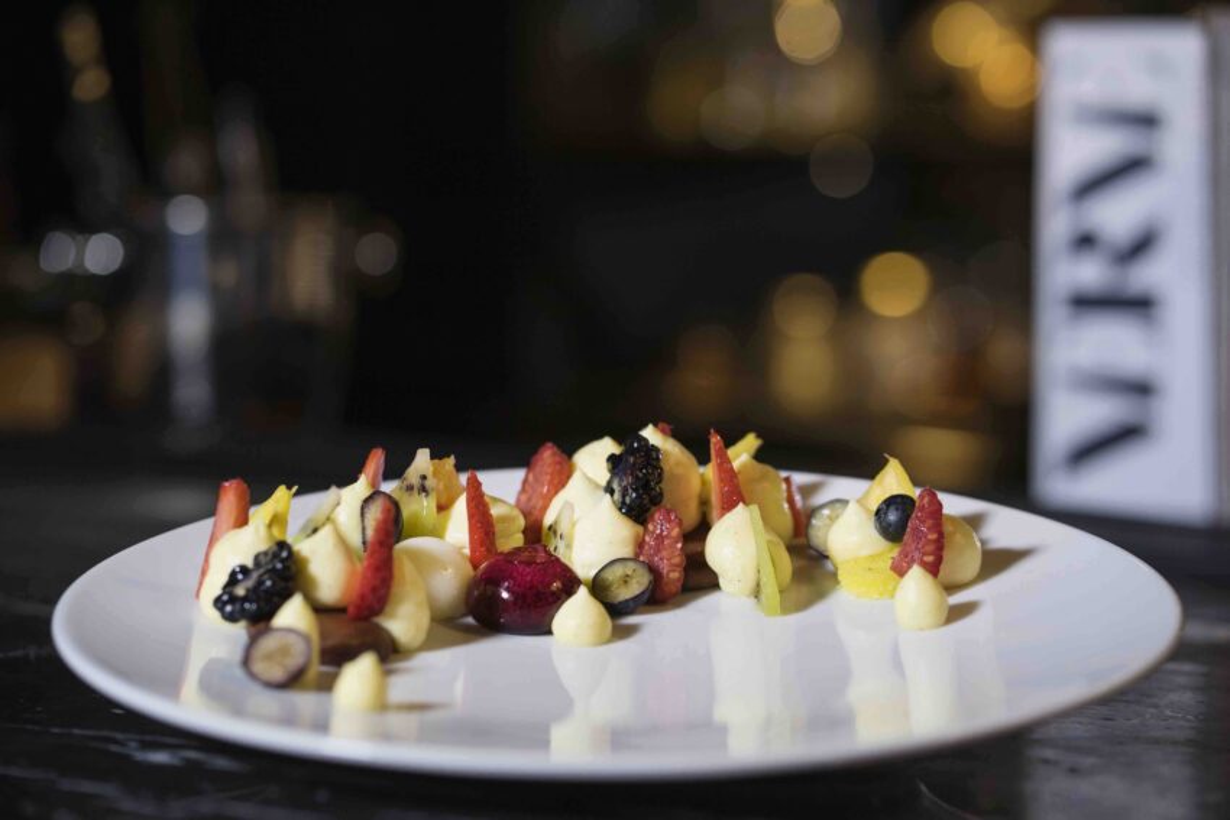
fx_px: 2904
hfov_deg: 23.9
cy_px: 410
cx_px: 615
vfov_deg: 16.1
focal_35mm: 85
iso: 800
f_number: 4
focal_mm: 85
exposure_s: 1/80
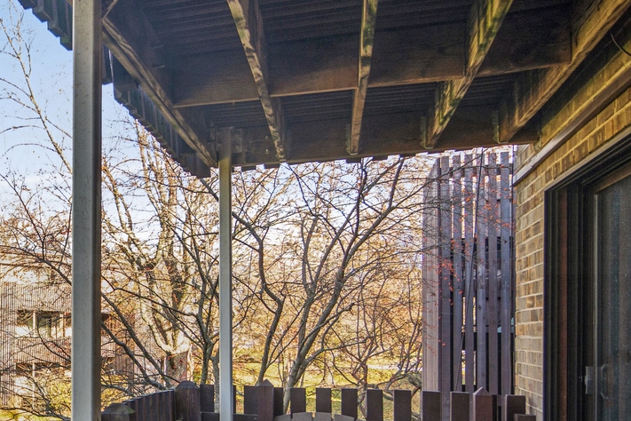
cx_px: -15
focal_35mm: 41
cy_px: 348
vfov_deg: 31.6
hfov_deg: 40.8
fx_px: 719
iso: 200
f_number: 8
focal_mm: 12
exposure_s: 1/160
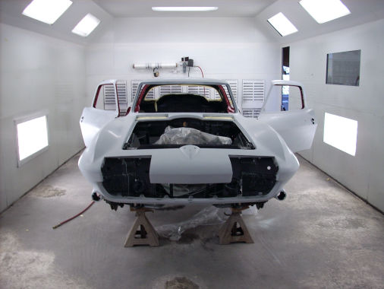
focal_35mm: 37
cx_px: 192
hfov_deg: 50.1
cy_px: 144
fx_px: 411
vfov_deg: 38.7
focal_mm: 6.2
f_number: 2.8
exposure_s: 1/30
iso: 113
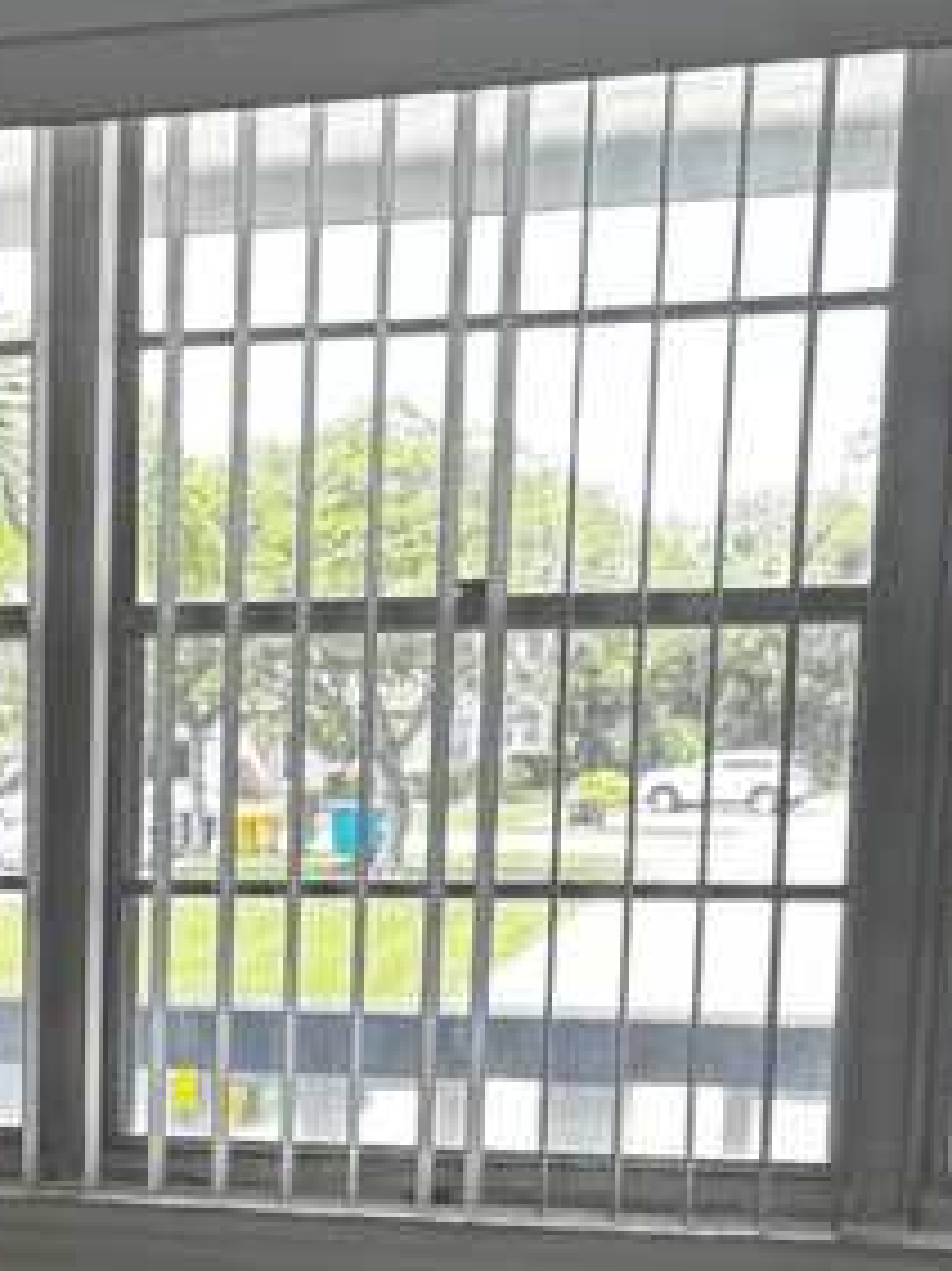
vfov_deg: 18.9
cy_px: 1554
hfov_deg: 14.5
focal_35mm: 98
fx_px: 3596
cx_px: -283
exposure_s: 1/120
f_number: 1.6
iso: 80
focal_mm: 5.96
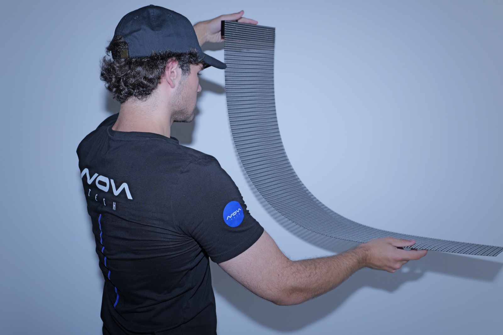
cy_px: 168
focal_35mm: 35
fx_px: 489
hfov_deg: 54.4
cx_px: 252
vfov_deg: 37.8
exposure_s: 1/250
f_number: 5
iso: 100
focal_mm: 35
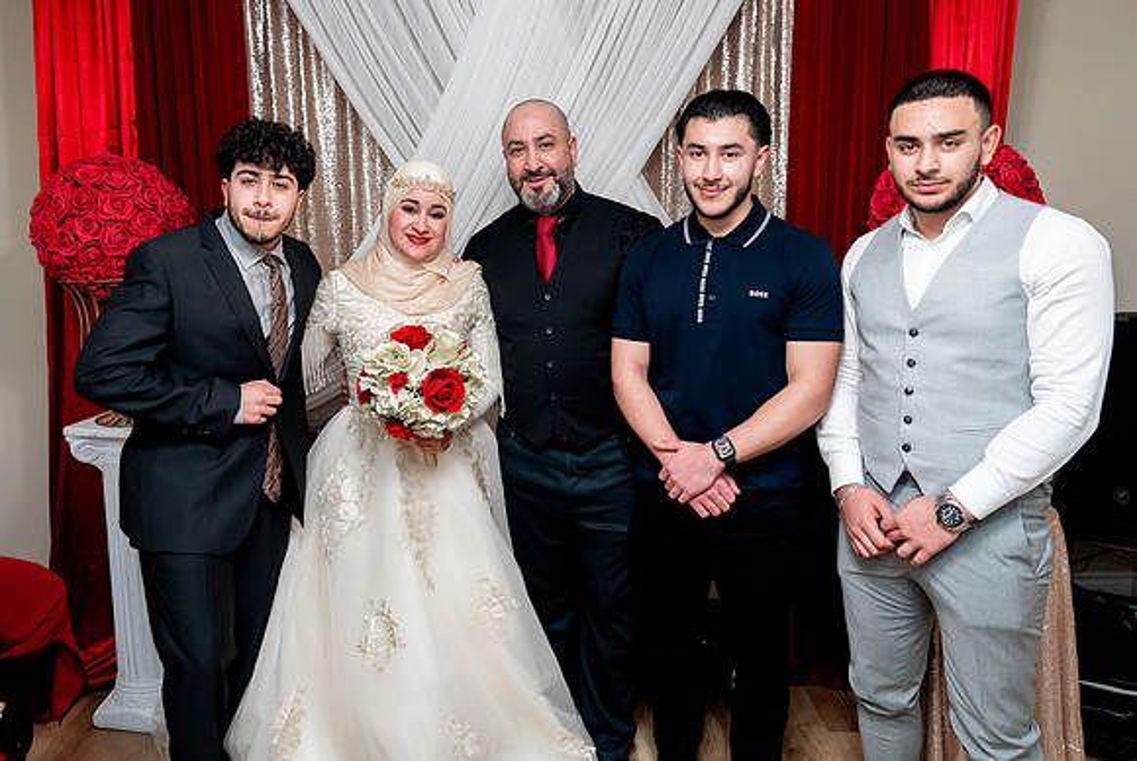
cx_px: 502
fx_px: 846
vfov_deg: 48.3
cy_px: 338
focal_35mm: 27
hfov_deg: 67.6
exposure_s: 1/160
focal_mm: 24
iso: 1600
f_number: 2.8
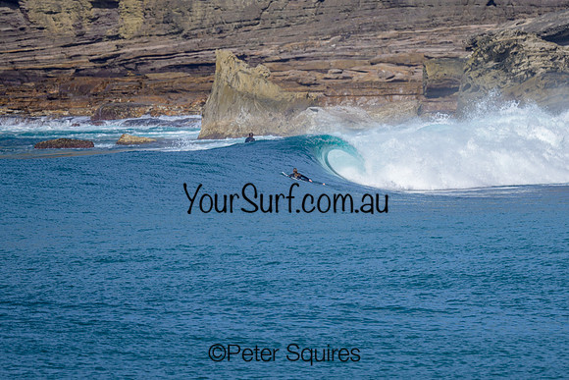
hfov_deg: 1.9
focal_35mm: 1099
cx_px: 365
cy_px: 174
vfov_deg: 1.3
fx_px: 17380
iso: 200
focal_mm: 800
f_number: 6.3
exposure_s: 1/2000
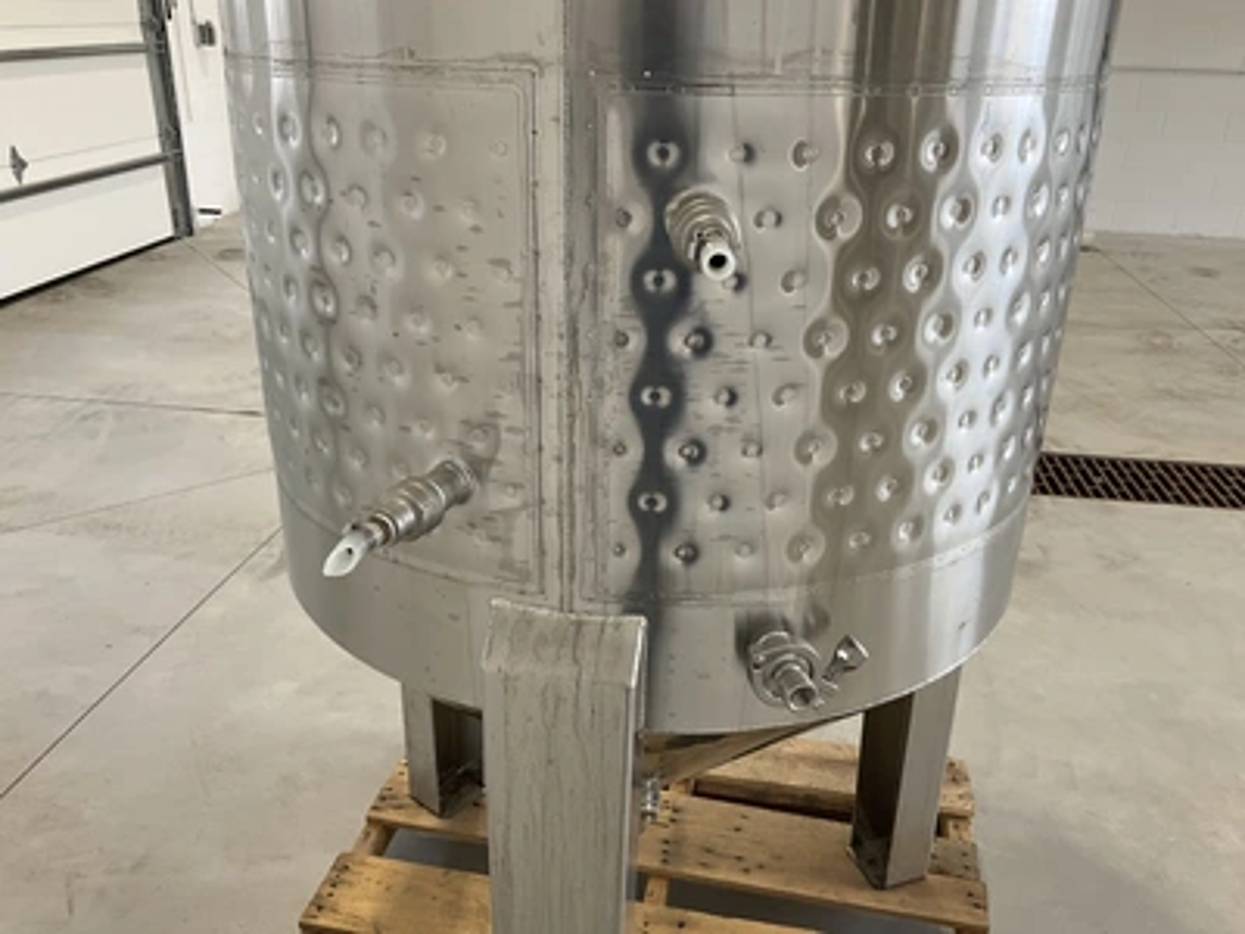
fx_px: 1043
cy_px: 467
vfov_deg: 48.2
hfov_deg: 61.7
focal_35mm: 29
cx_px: 622
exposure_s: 1/122
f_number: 1.8
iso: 40
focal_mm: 3
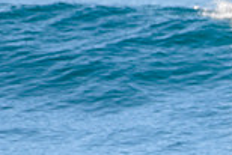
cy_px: 223
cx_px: 377
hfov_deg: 0.9
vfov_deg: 0.6
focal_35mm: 2314
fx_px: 14926
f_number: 5.6
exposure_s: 1/2000
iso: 220
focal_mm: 500
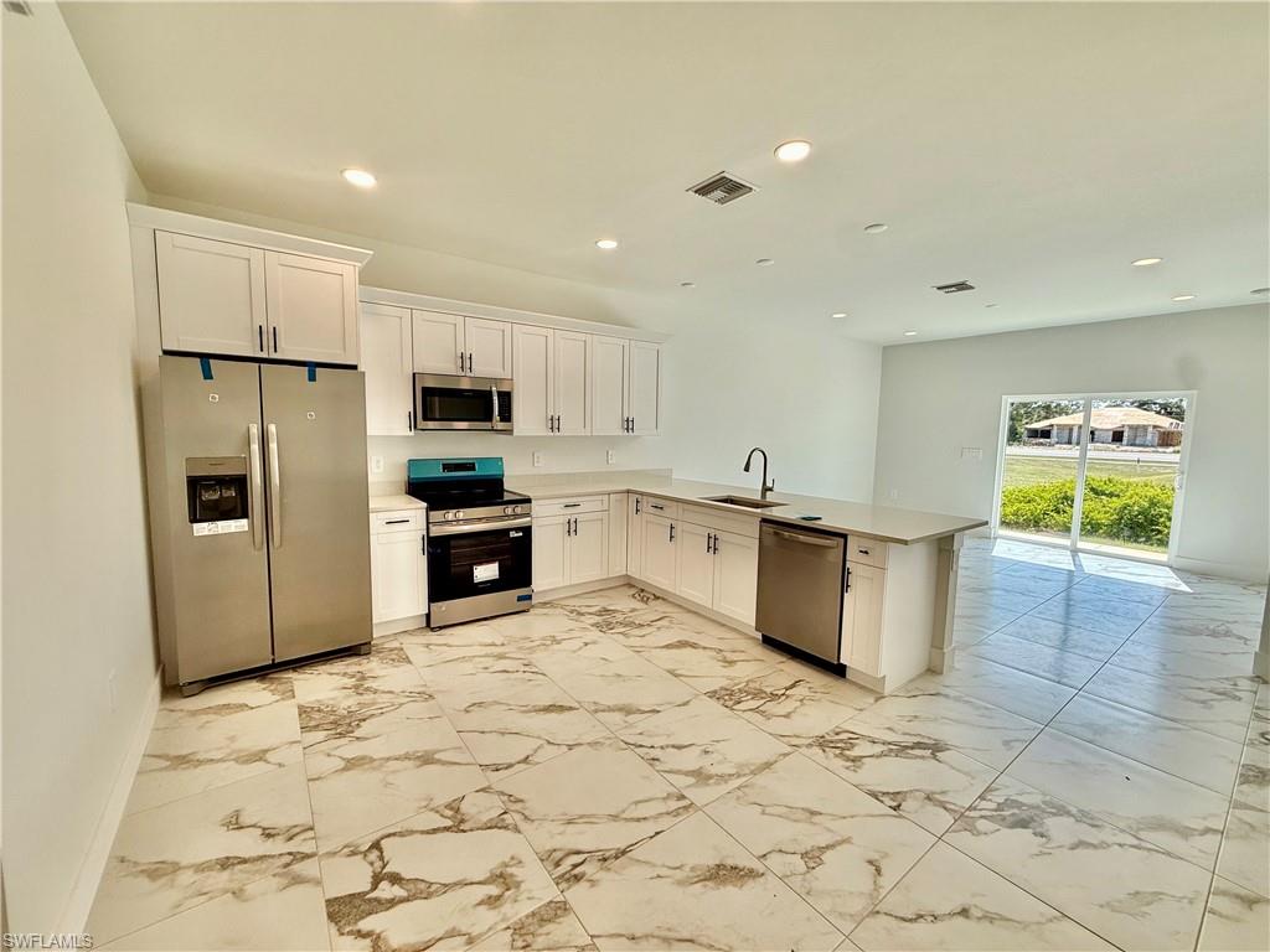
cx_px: 635
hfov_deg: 102.1
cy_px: 476
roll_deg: -1.4
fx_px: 514
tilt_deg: -5.5
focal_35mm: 14
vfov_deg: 85.7
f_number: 2.2
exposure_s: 1/194
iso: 50
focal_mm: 2.22
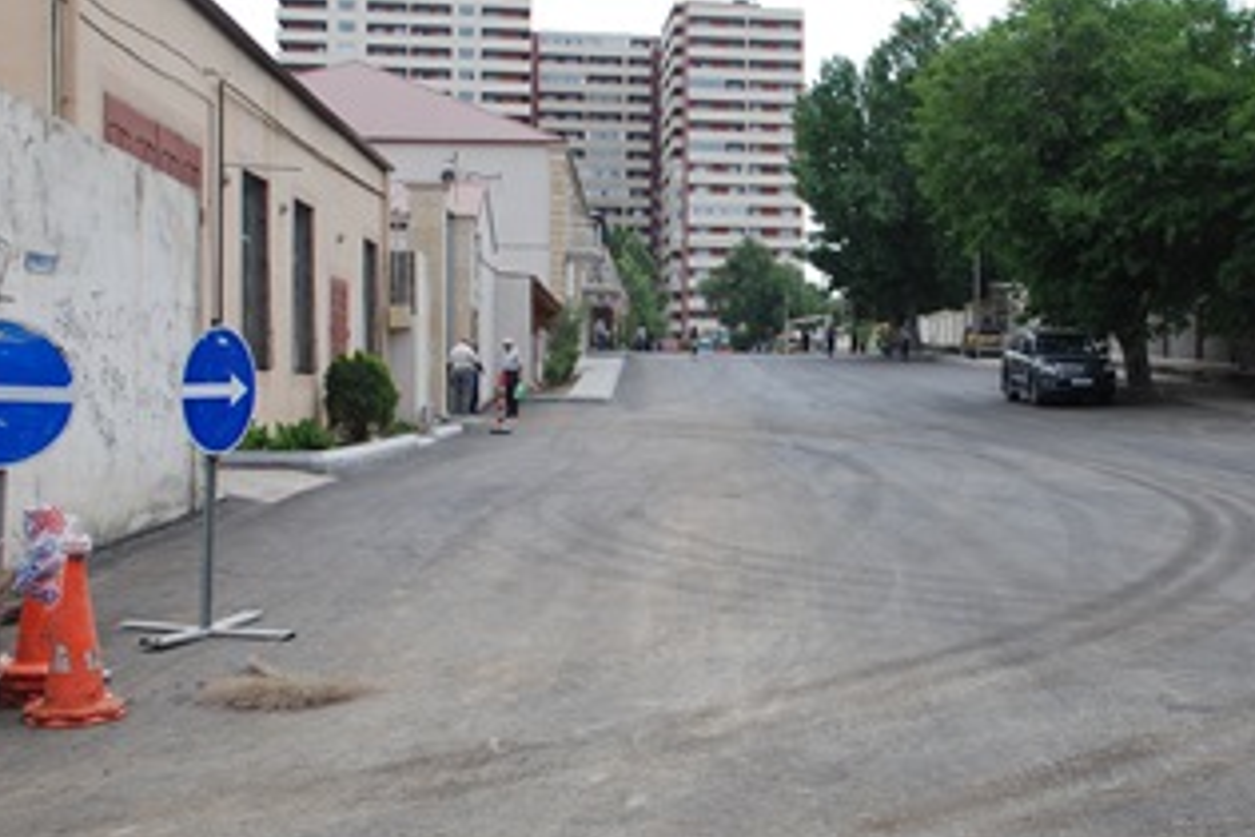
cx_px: 837
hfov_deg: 41.4
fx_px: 1638
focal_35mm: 47
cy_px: 395
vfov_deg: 28.6
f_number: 6.3
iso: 100
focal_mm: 22
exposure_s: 1/160
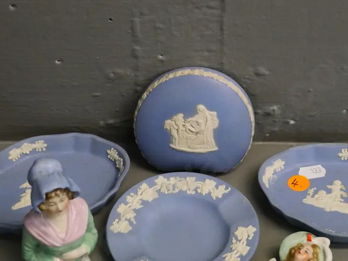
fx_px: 1116
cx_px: 190
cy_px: 177
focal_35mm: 111
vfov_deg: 13.3
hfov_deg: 17.7
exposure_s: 1/250
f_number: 5.4
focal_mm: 39
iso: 3200
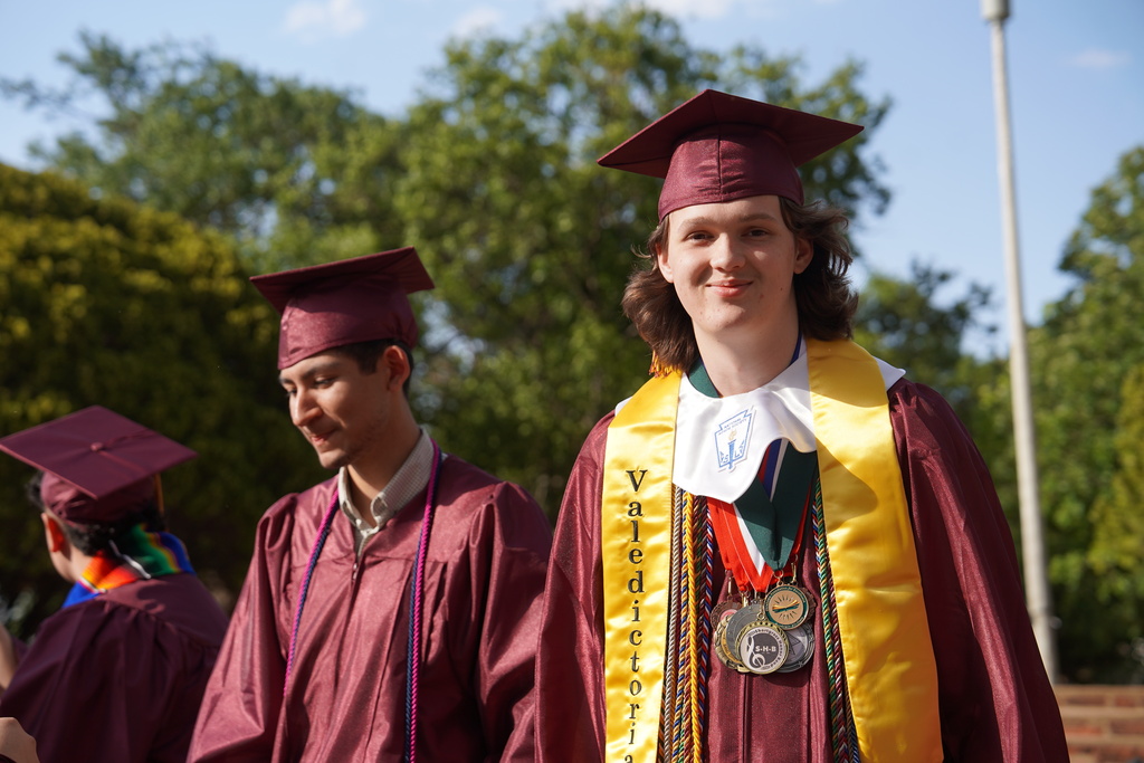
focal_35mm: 70
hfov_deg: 28.8
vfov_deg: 19.5
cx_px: 572
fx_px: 2225
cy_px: 382
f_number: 4.5
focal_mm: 70
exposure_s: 1/400
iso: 100
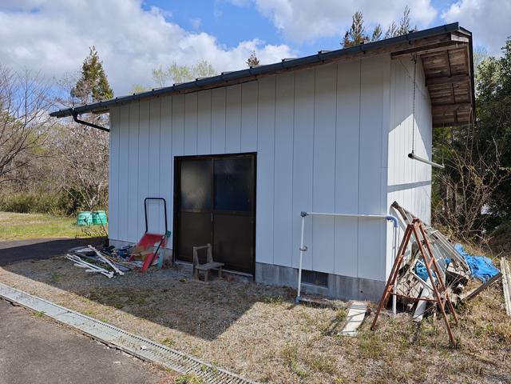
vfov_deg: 58.9
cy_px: 192
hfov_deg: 73.9
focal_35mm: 23
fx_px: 340
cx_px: 256
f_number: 2
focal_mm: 8.72
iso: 50
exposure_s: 1/2026
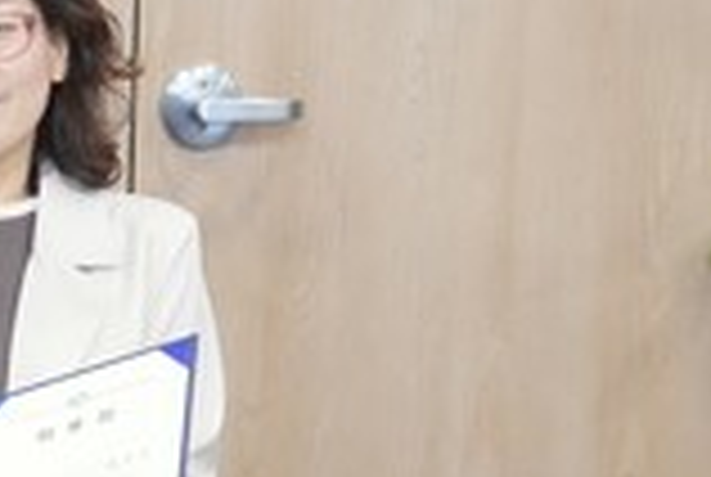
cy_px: 536
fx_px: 3225
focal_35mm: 163
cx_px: -243
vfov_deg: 8.4
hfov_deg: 12.2
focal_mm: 43
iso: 4000
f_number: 4
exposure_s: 1/320
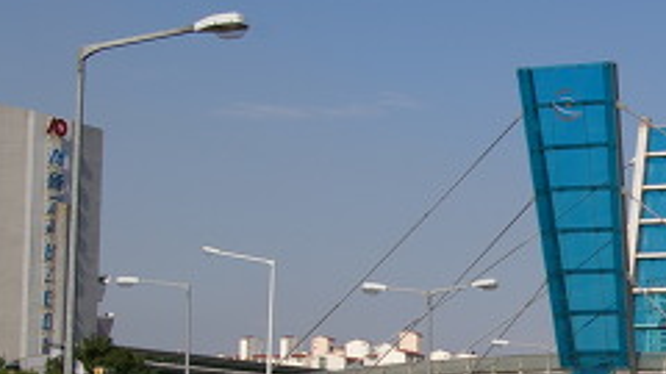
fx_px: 1872
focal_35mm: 106
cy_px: 381
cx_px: 783
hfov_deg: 19.1
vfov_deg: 11.3
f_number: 8
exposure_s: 1/500
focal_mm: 28
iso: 200
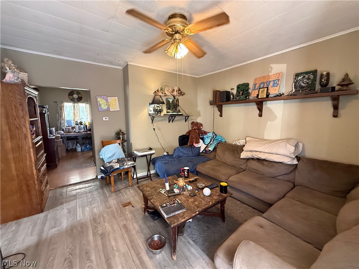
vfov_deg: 85.7
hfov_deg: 102.1
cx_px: 180
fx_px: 145
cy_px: 134
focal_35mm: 14
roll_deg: +0.6
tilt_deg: -8.2
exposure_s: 1/60
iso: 640
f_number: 2.2
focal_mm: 2.22
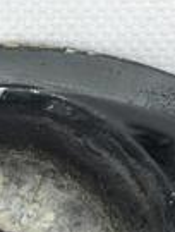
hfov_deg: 10.8
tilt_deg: -38.9
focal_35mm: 137
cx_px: -2
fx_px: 919
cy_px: 285
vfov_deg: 13.9
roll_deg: +1.2
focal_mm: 4.15
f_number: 2.2
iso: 25
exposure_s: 1/50
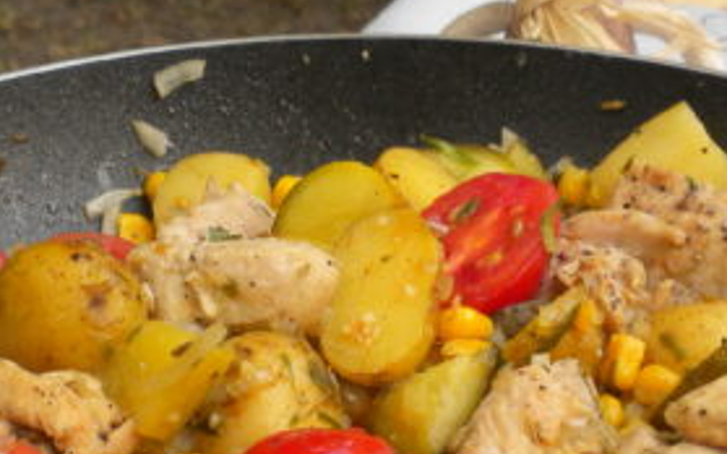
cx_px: 373
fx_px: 2139
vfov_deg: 12.1
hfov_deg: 19.3
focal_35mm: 108
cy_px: 342
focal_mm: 6.6
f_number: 3.5
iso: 64
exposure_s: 1/56.6
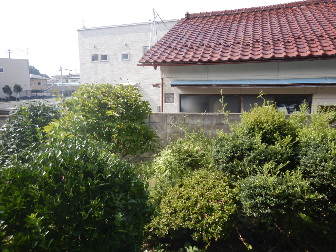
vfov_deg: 56.8
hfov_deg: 71.6
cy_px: 126
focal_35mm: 24
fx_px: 233
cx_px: 168
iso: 125
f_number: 2.8
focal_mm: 4.3
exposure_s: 1/800
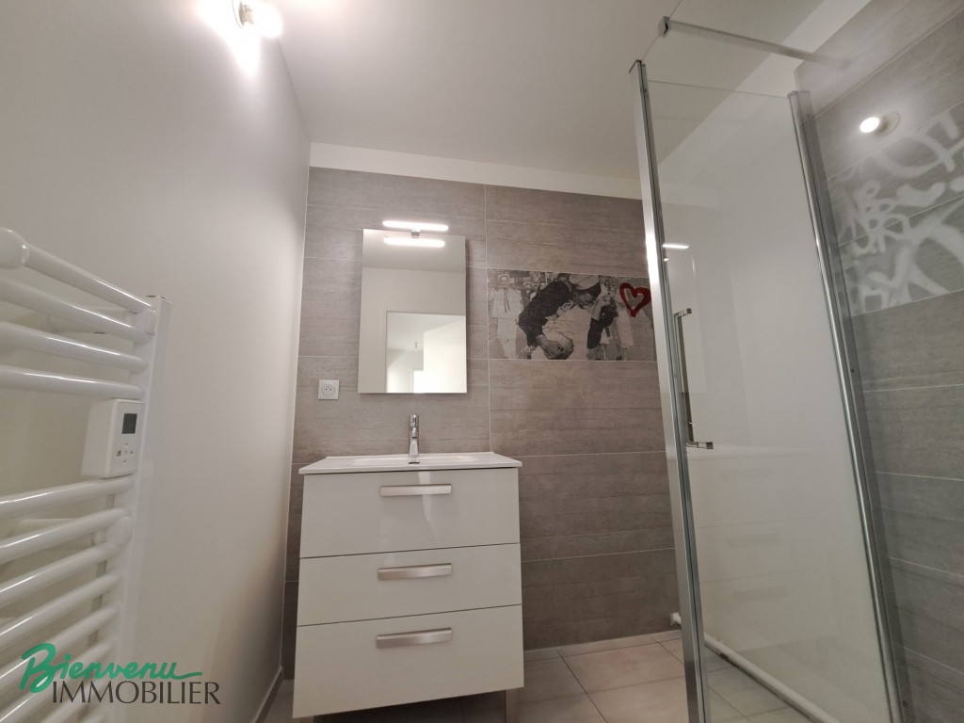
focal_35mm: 13
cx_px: 482
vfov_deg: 89.9
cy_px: 362
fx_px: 362
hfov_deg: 106.2
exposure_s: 1/50
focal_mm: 1.74
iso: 160
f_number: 2.2
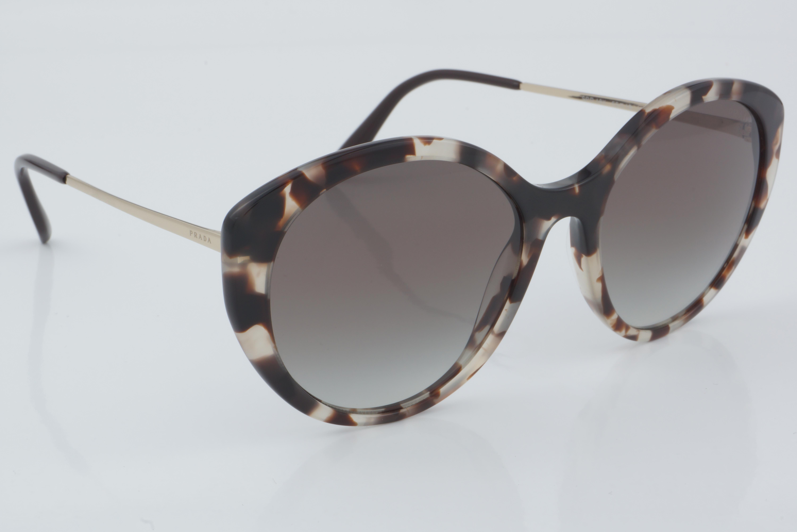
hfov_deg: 24.6
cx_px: 398
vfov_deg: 16.6
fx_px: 1826
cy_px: 266
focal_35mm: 82
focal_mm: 55
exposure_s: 1/4
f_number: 32
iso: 100
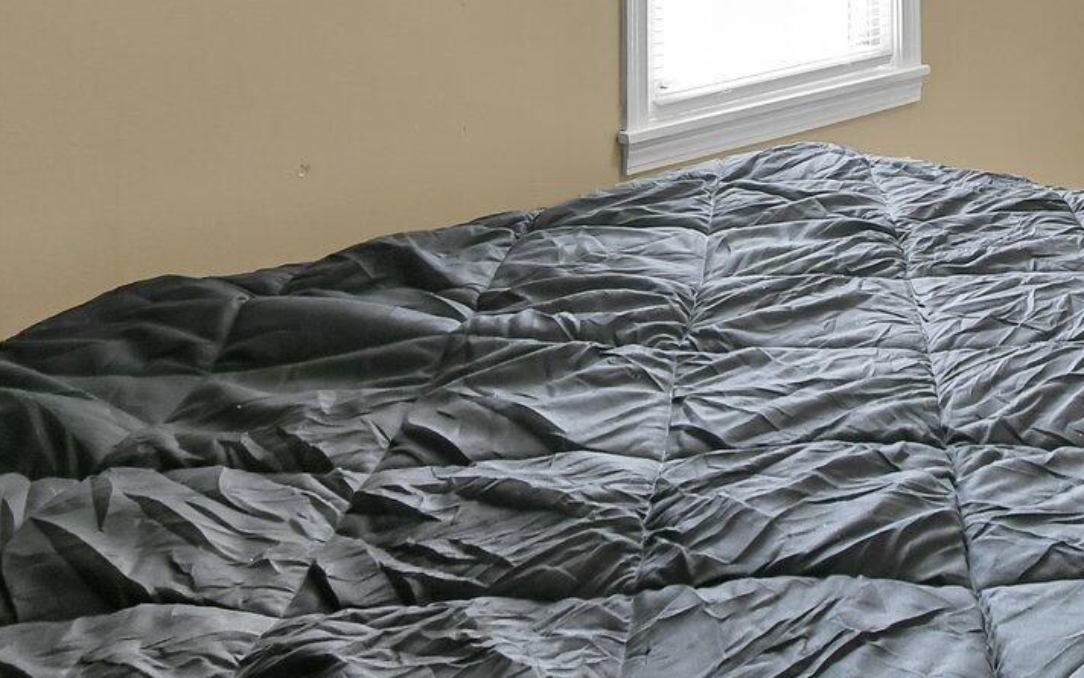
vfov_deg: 25.1
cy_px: -217
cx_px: 773
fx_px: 1300
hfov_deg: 44.2
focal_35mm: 44
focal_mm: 10
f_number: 7.1
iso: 800
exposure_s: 1/10
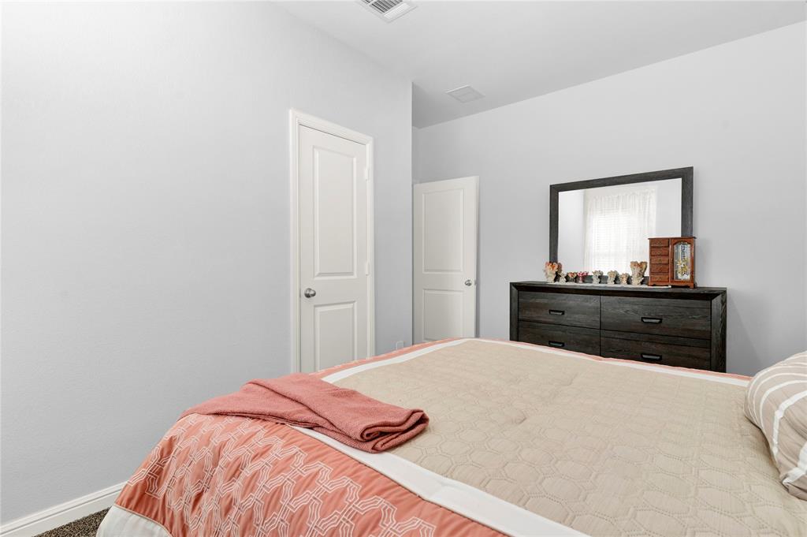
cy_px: 268
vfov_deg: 70.3
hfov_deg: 93.3
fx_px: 381
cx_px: 404
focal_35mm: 17
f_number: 8
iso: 400
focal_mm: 17
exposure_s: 1/15
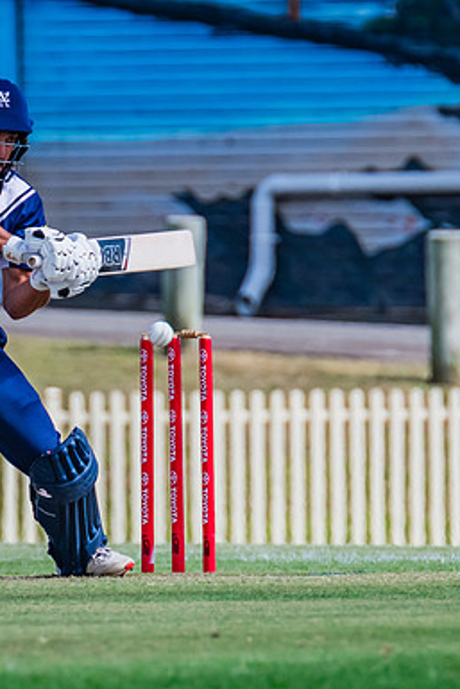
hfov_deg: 1.0
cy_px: 261
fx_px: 27554
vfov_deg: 1.4
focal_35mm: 1439
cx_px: 31
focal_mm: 600
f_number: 9
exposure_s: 1/2000
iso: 800
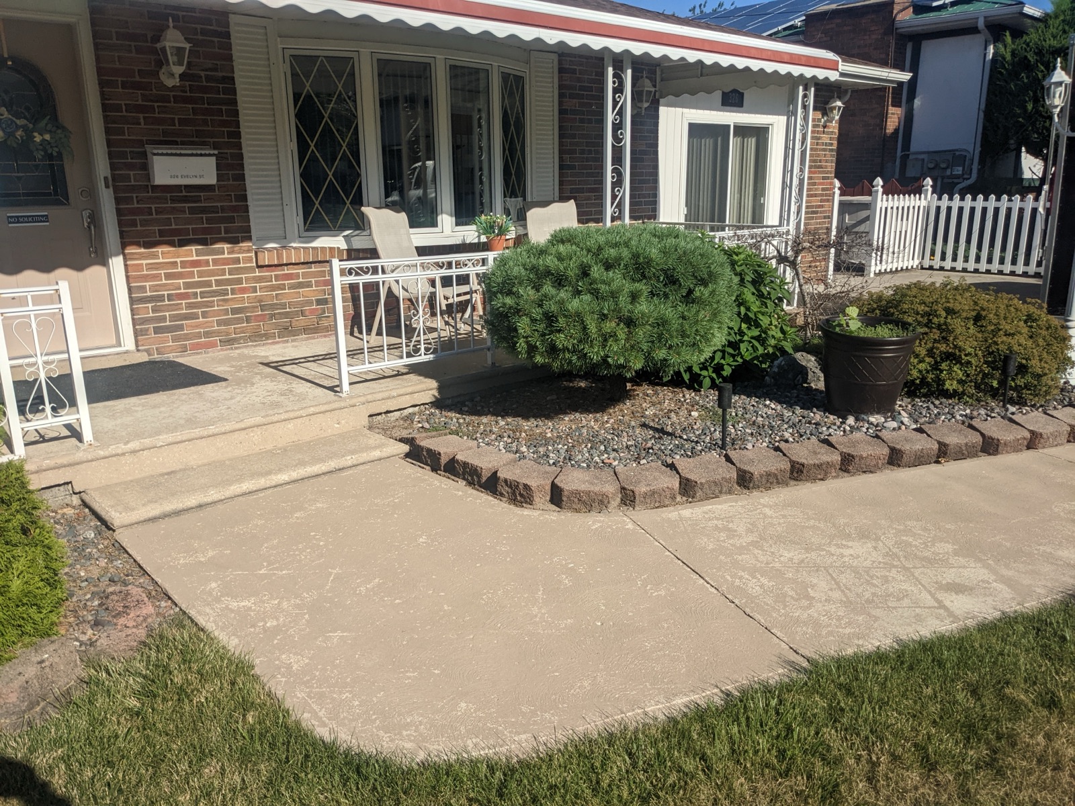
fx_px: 838
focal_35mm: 27
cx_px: 538
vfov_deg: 51.4
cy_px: 403
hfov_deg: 65.3
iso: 56
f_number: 1.73
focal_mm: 4.38
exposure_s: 1/5882
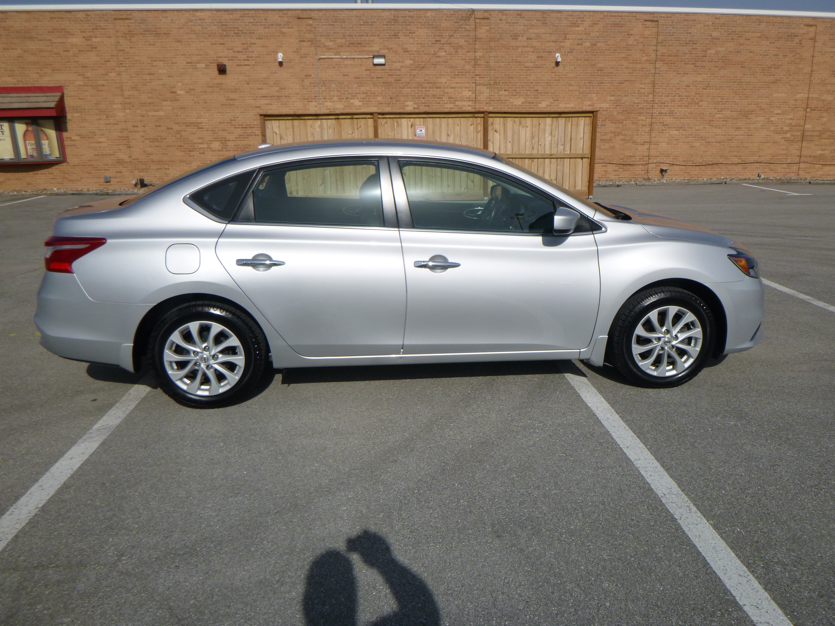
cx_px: 418
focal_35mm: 25
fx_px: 603
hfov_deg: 69.4
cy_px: 313
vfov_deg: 54.9
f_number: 9
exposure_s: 1/320
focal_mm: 4.5
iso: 100
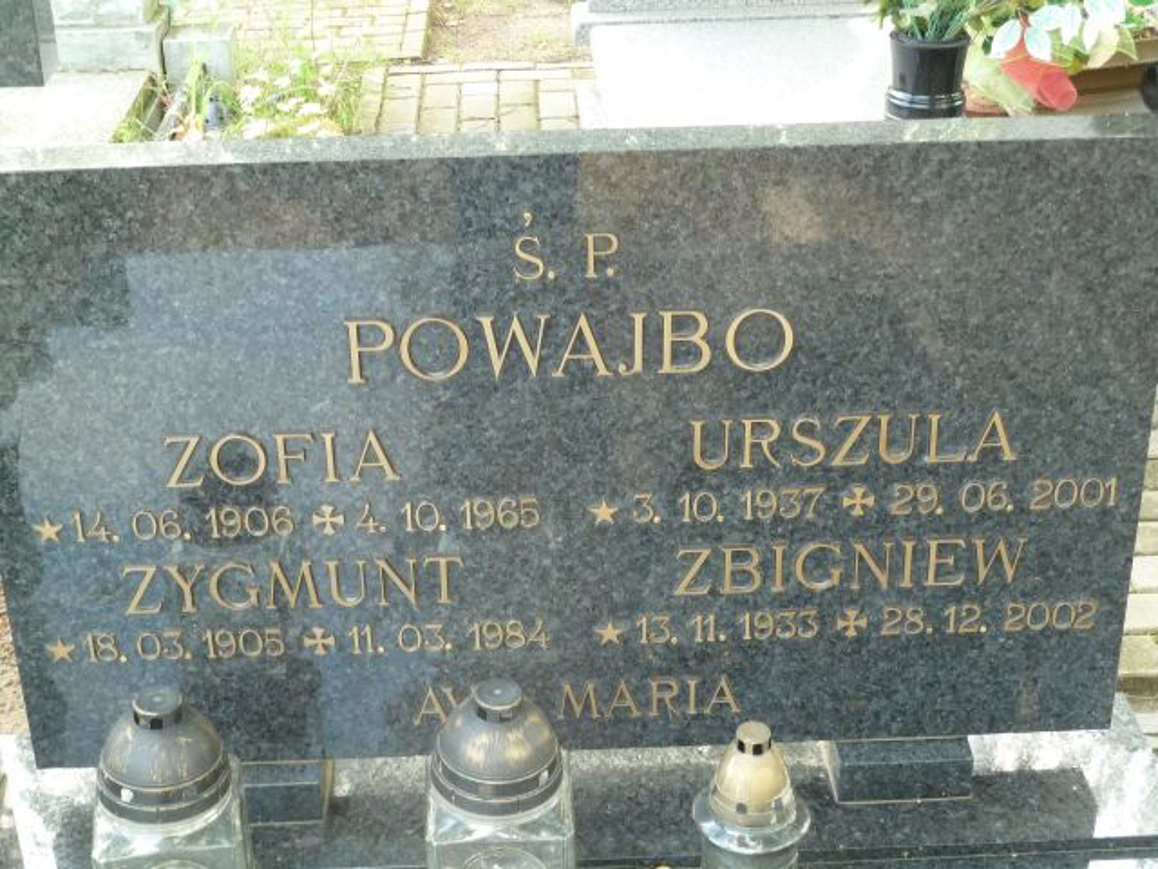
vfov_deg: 26.6
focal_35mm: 55
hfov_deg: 34.9
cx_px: 579
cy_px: 434
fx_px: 1840
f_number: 3.9
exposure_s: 1/30
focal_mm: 9.1
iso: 160
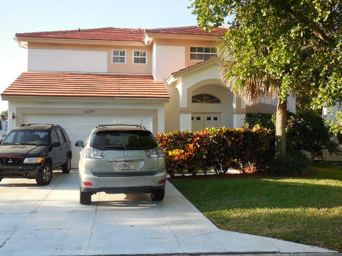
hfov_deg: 46.8
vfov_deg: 36.0
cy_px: 128
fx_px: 395
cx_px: 171
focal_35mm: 40
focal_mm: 7.1
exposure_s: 1/250
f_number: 3.6
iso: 125
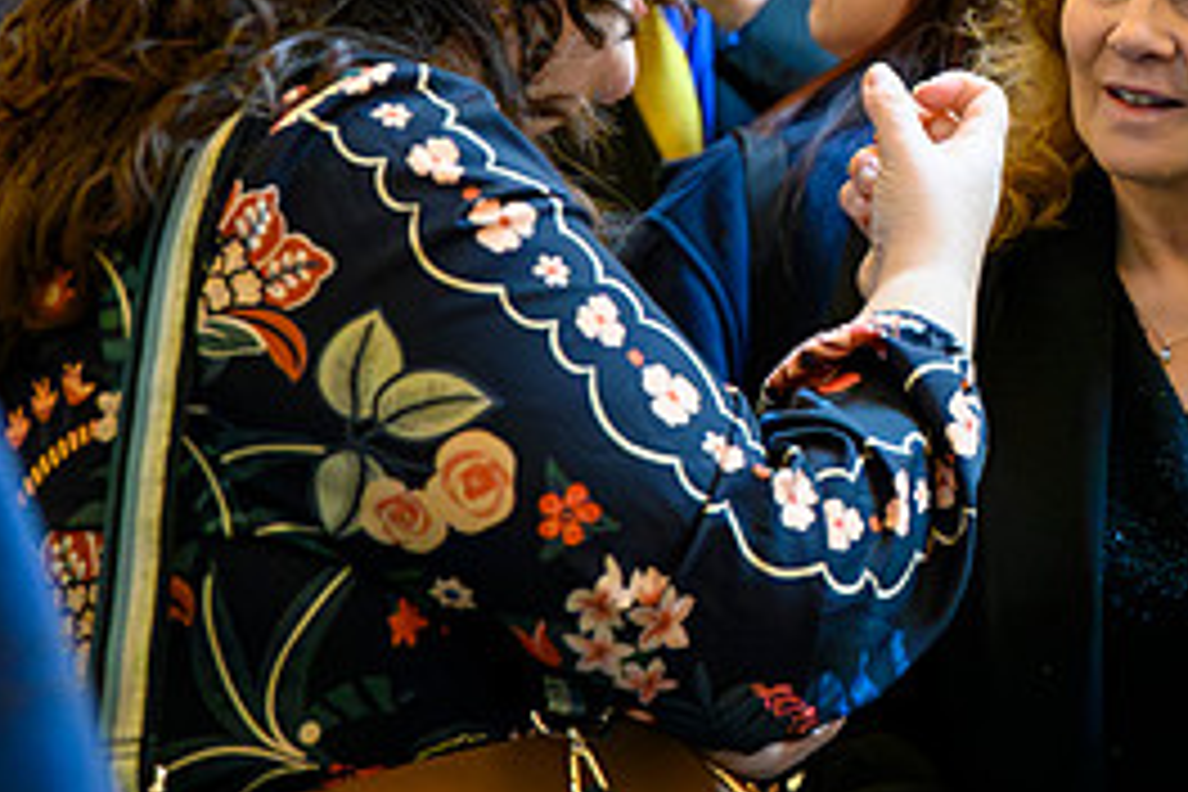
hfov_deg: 11.8
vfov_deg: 7.9
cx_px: 1071
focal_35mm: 173
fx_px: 5709
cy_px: 90
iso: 28800
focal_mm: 76
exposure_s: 1/200
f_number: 4
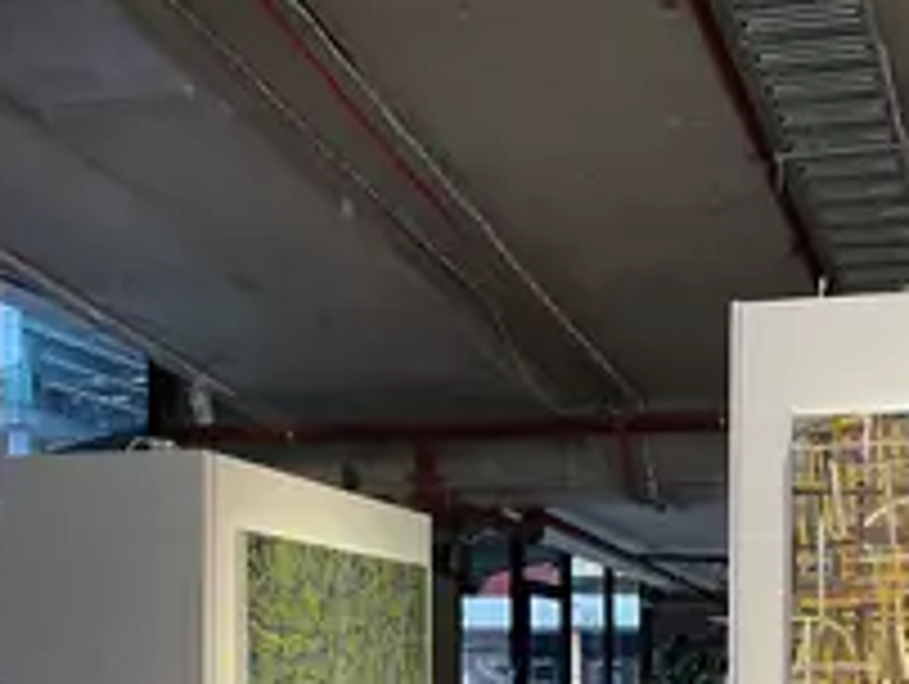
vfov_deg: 23.9
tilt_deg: -0.7
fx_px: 1525
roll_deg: -0.2
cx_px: 729
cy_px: 729
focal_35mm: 58
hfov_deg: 32.3
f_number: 1.6
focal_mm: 4.2
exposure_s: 1/50
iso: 64
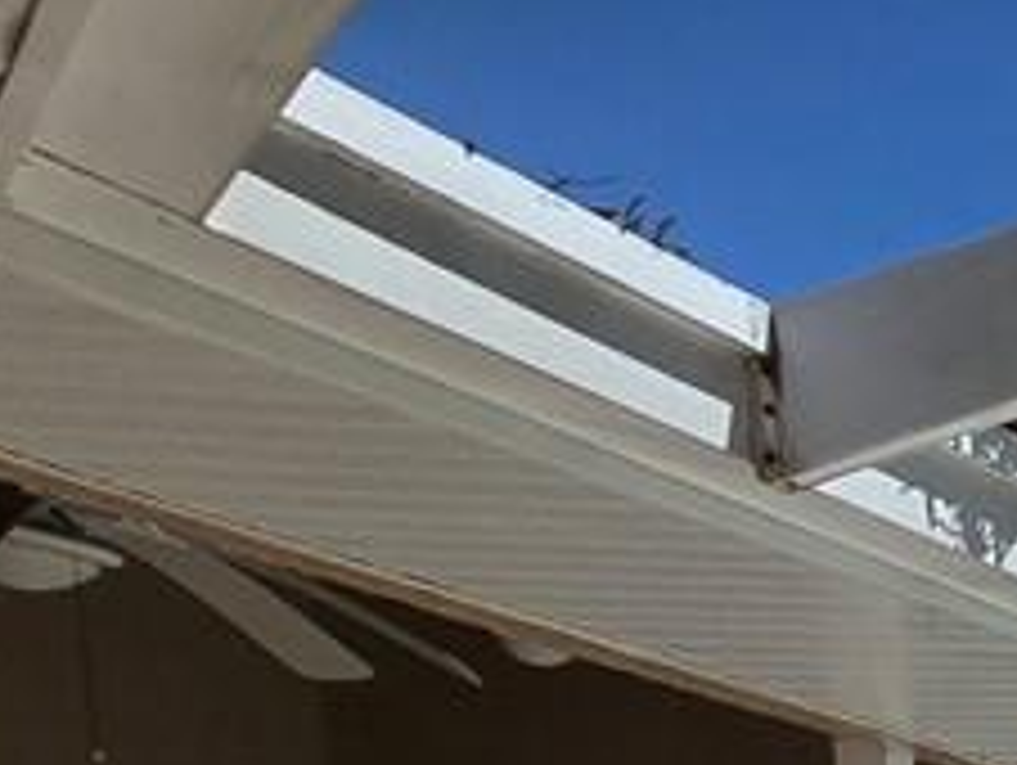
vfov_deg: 13.1
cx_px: 2714
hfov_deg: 13.0
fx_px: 2706
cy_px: 1683
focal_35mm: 92
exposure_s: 1/2038
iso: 50
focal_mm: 2.2
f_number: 2.2
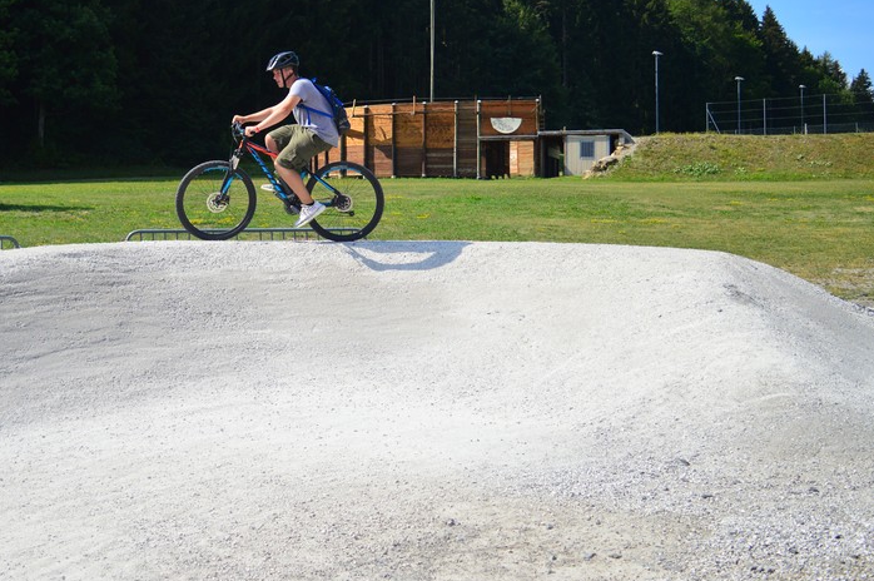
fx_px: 1067
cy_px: 173
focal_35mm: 44
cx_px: 311
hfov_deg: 44.1
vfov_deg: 30.1
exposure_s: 1/2000
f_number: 3.8
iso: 200
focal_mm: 20
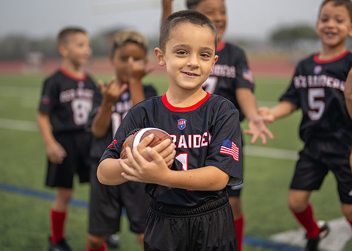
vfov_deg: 22.1
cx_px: 194
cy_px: 111
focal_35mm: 64
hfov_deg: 30.6
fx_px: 642
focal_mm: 50
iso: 100
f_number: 1.2
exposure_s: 1/500
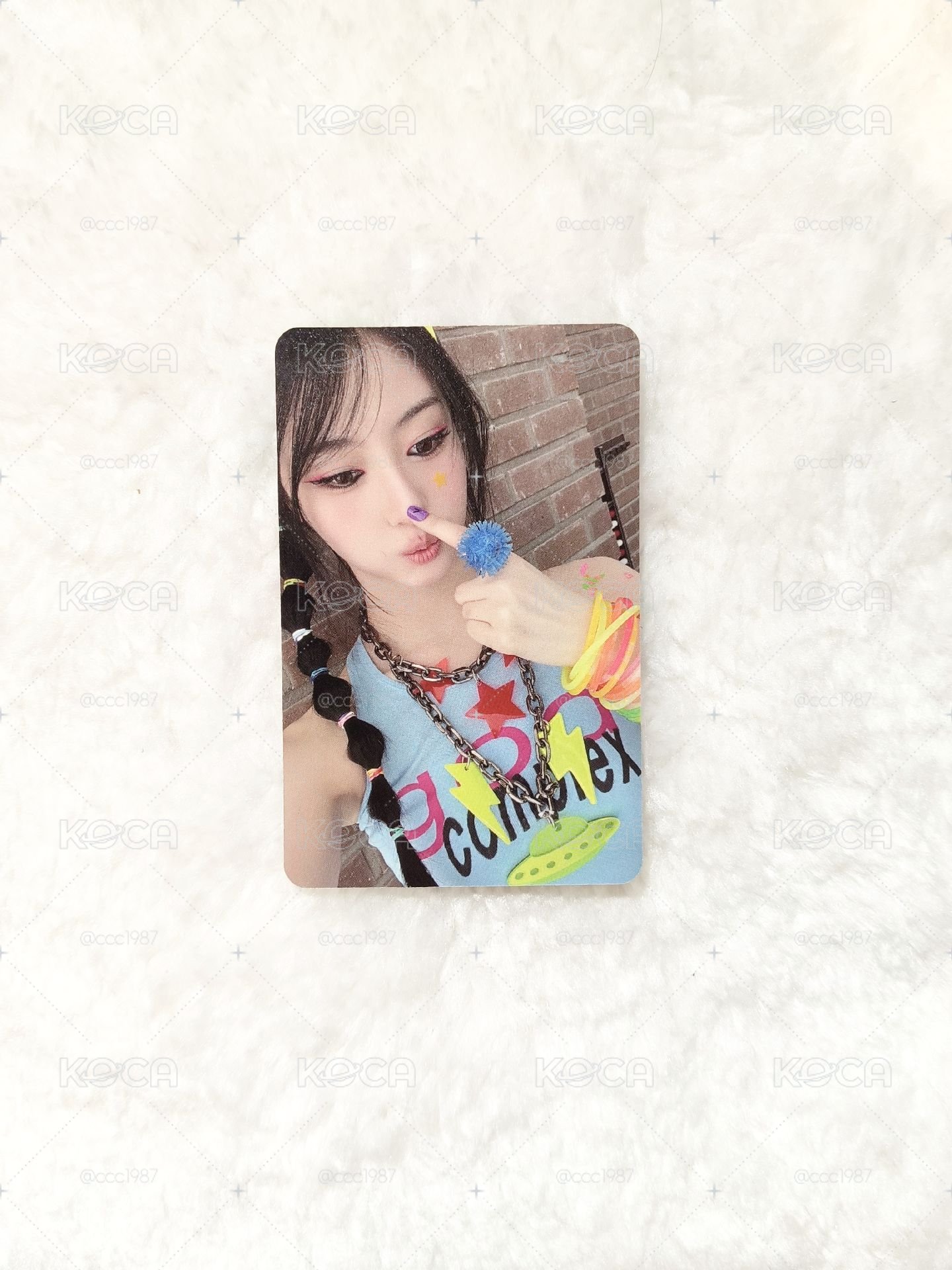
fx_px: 1137
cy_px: 635
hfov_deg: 45.4
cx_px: 476
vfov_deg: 58.4
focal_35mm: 31
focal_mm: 4.84
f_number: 1.8
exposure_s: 1/60
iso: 200
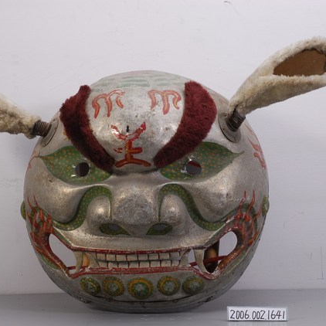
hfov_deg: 19.5
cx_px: 141
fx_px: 948
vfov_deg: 19.5
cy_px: 165
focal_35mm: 89
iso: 100
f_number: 18
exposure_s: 1/10
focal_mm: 46
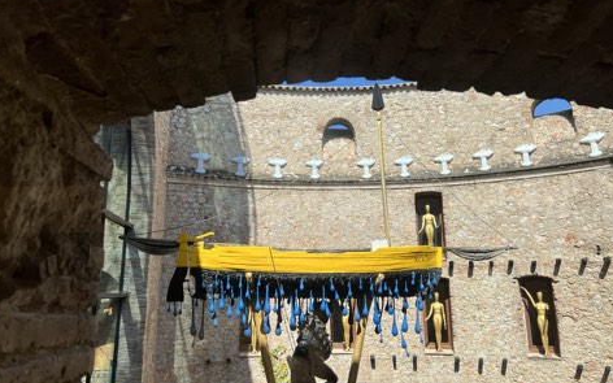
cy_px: 179
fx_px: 468
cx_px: 308
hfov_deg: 66.5
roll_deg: +0.9
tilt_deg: +11.8
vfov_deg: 44.5
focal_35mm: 28
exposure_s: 1/3257
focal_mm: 5.7
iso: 50
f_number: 1.5
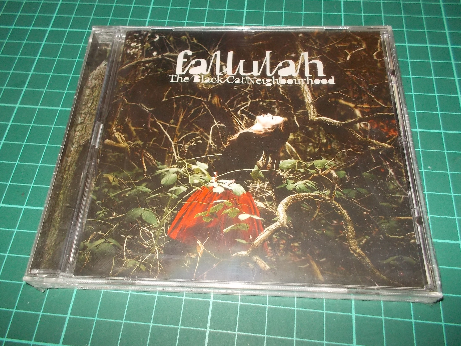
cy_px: 176
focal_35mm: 30
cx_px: 228
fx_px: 400
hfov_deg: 60.0
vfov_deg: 46.8
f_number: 3.3
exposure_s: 1/30
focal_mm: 4.1
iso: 200
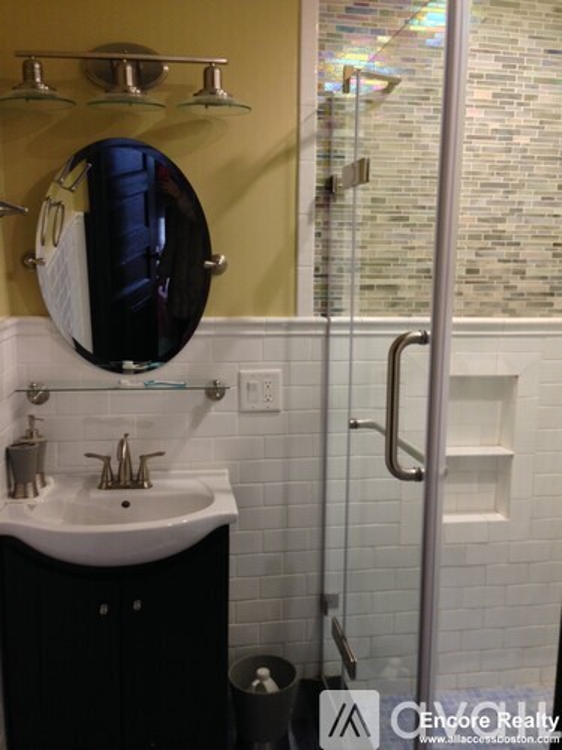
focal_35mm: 33
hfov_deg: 42.9
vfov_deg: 55.4
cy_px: 375
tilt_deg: -5.7
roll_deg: -1.2
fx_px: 714
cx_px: 281
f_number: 2.4
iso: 125
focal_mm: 4.12
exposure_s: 1/20
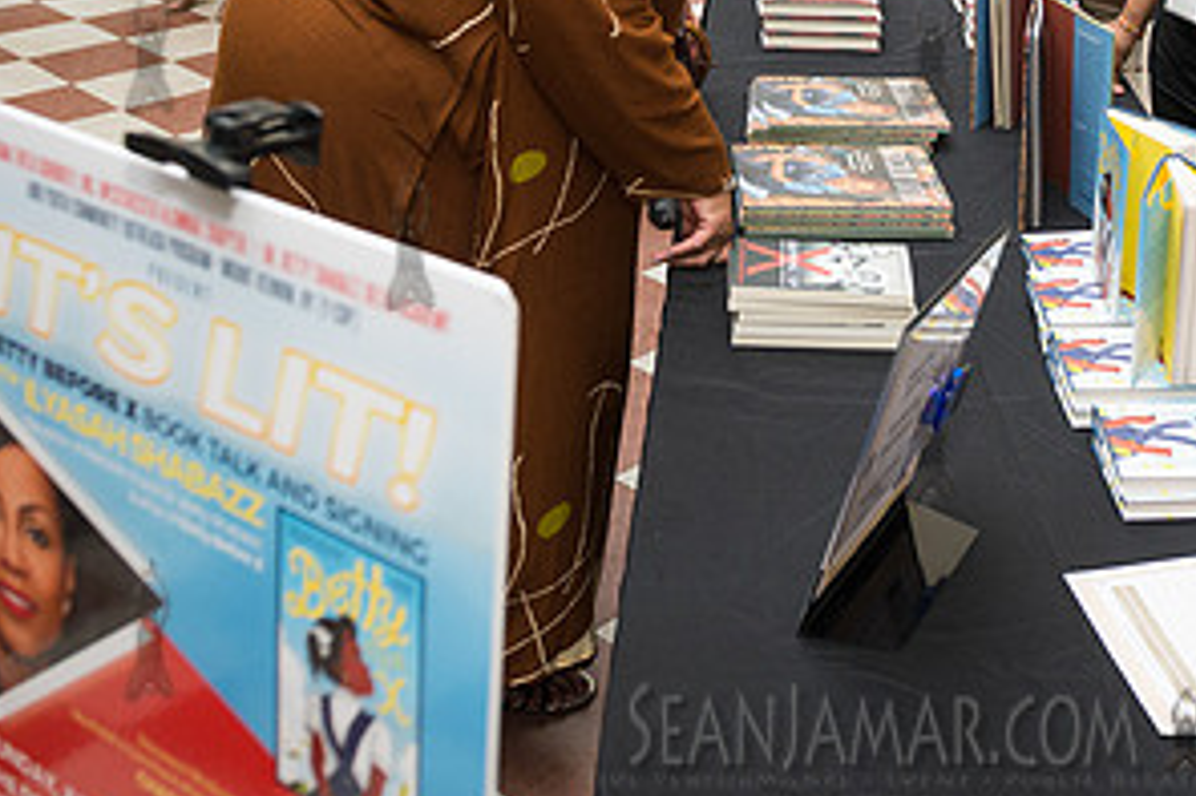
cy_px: 42
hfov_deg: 37.7
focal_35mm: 51
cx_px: 929
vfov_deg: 25.4
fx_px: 1693
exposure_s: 1/500
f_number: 4
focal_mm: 26
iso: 640
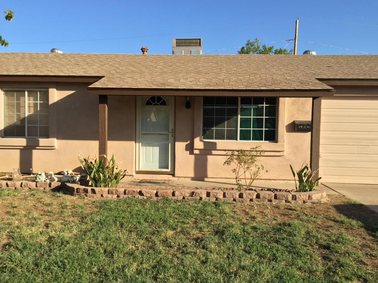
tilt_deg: -2.7
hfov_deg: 61.7
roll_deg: -0.5
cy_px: 142
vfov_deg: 48.2
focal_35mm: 29
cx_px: 189
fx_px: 317
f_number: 2.2
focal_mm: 4.15
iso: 32
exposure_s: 1/1319
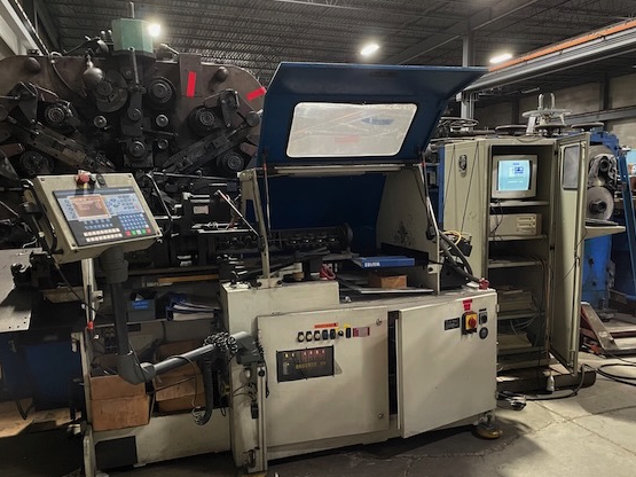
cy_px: 273
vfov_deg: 46.6
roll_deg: +1.2
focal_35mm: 30
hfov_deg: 60.0
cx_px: 325
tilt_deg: -9.1
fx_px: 551
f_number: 1.6
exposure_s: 1/30
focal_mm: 4.2
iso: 640
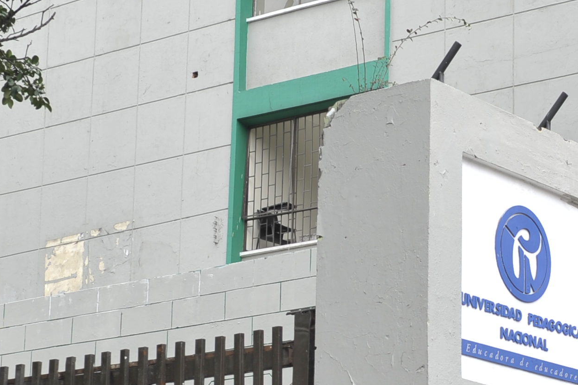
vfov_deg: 11.5
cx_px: 430
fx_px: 1910
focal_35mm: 119
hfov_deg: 17.1
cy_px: 335
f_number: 4.5
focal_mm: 35
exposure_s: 1/250
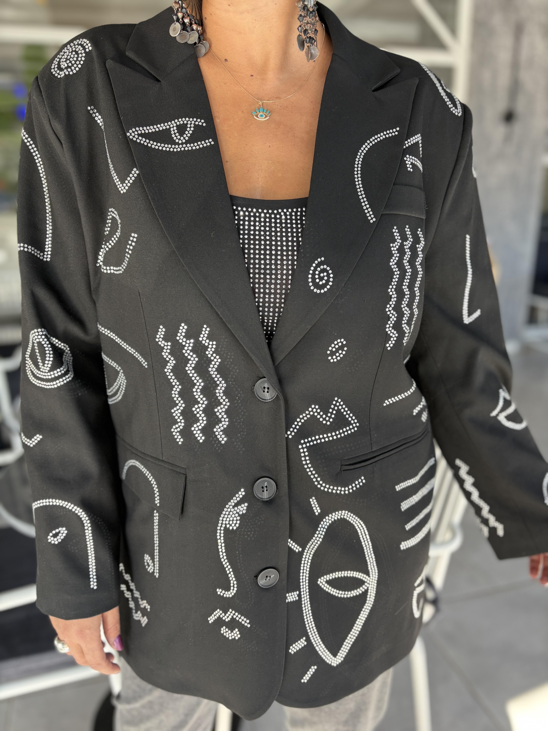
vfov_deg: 67.3
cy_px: 366
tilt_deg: -16.4
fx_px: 549
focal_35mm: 26
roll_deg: +0.9
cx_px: 274
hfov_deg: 53.1
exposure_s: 1/122
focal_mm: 5.96
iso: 100
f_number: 1.6
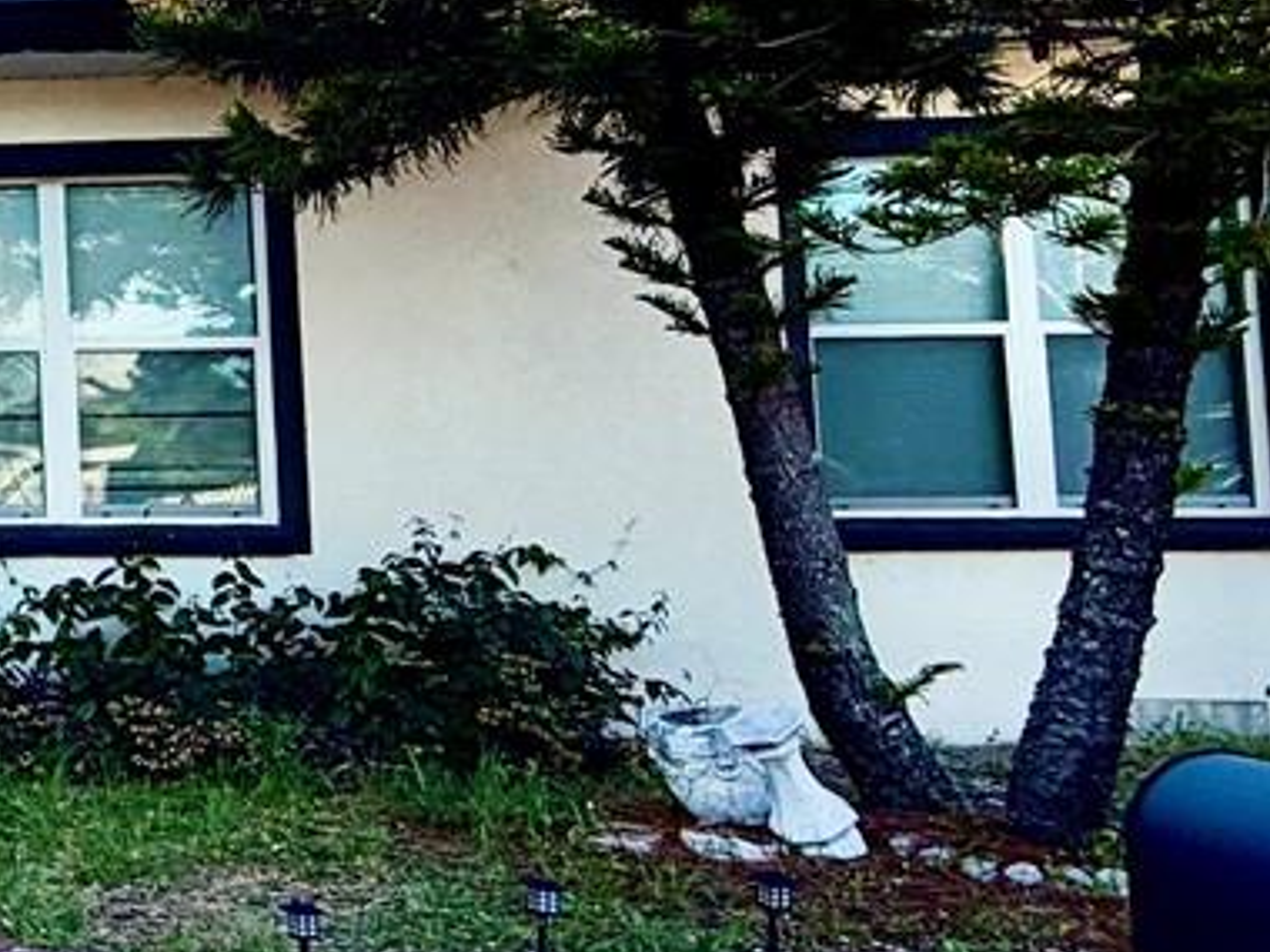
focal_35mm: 59
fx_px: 2165
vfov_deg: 24.6
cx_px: -595
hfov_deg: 25.4
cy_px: 267
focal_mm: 2.22
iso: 40
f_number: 2.2
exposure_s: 1/770
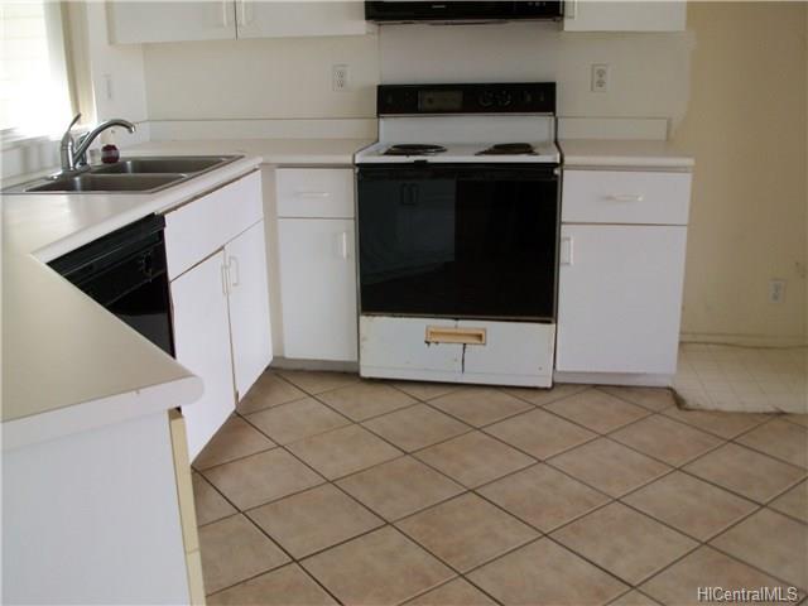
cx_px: 404
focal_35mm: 34
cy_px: 303
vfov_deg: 41.8
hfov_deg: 54.0
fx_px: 794
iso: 64
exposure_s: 1/62.5
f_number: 2.8
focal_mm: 5.7
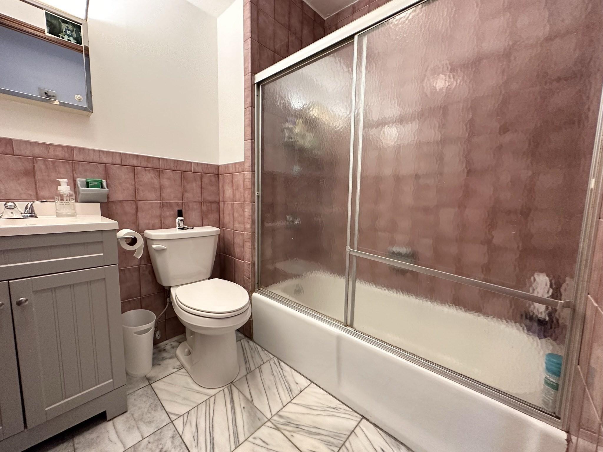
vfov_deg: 85.7
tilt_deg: -7.1
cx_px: 302
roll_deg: -1.5
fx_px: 244
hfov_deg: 102.1
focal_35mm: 14
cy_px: 226
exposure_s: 1/60
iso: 320
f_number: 2.2
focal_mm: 2.22
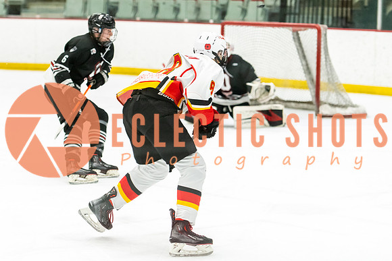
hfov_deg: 14.5
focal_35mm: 141
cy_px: 87
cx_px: 131
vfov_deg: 9.7
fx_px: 1536
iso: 3200
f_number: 2.8
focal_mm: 102
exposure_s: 1/640
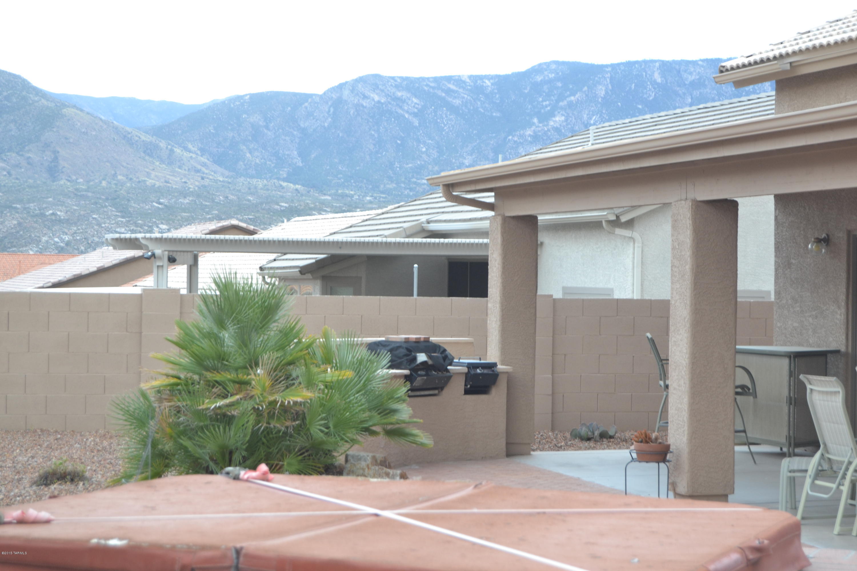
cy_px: 286
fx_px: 1964
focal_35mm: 82
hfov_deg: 24.6
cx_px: 428
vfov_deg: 16.6
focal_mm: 55
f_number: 5.6
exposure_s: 1/15
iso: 400
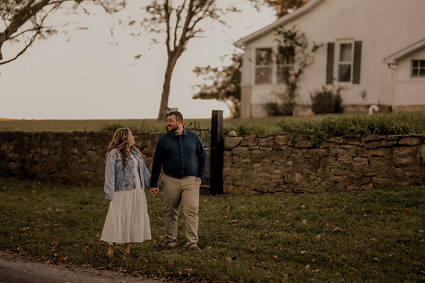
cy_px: 142
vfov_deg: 16.1
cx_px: 212
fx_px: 1003
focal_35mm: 85
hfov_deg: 23.9
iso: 50
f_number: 1.4
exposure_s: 1/160
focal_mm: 85
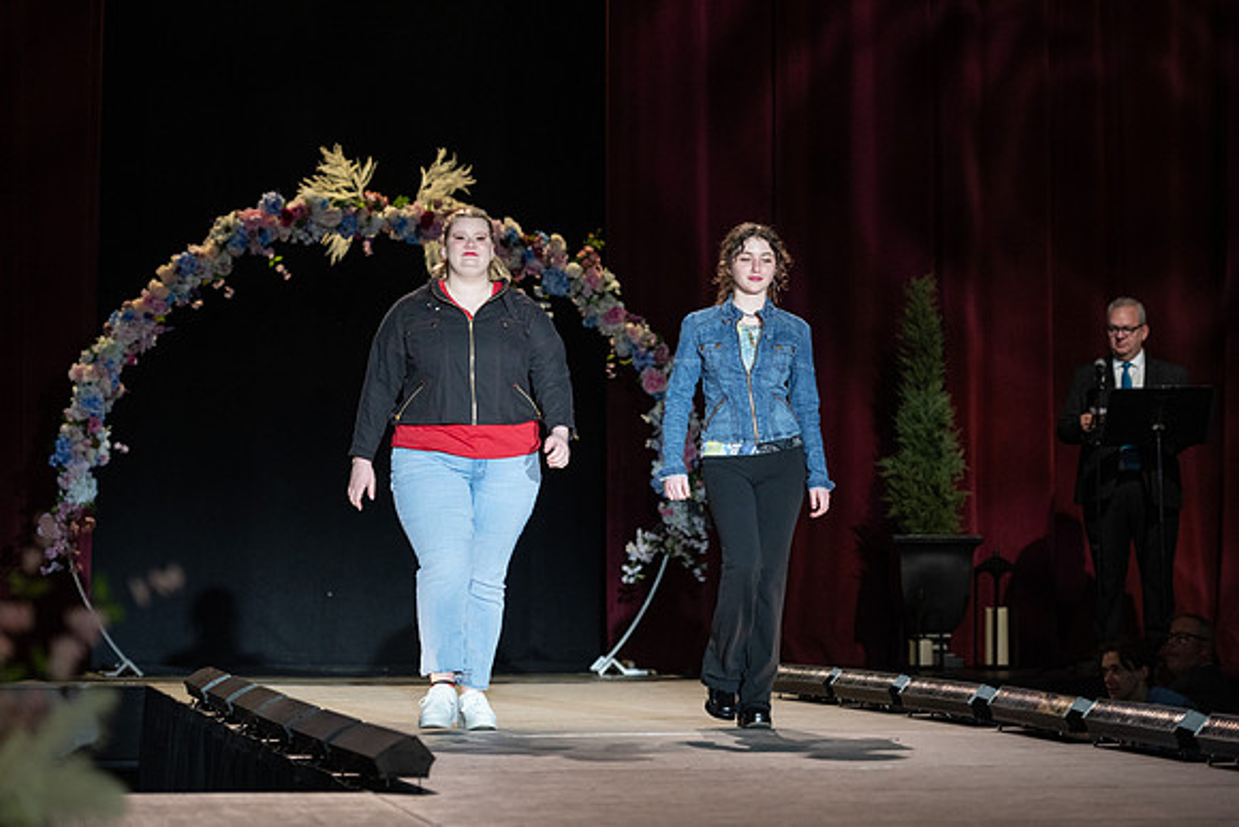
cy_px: 337
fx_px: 4739
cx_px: 570
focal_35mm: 138
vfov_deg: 10.0
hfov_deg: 14.9
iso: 800
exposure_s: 1/1000
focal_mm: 112
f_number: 2.8
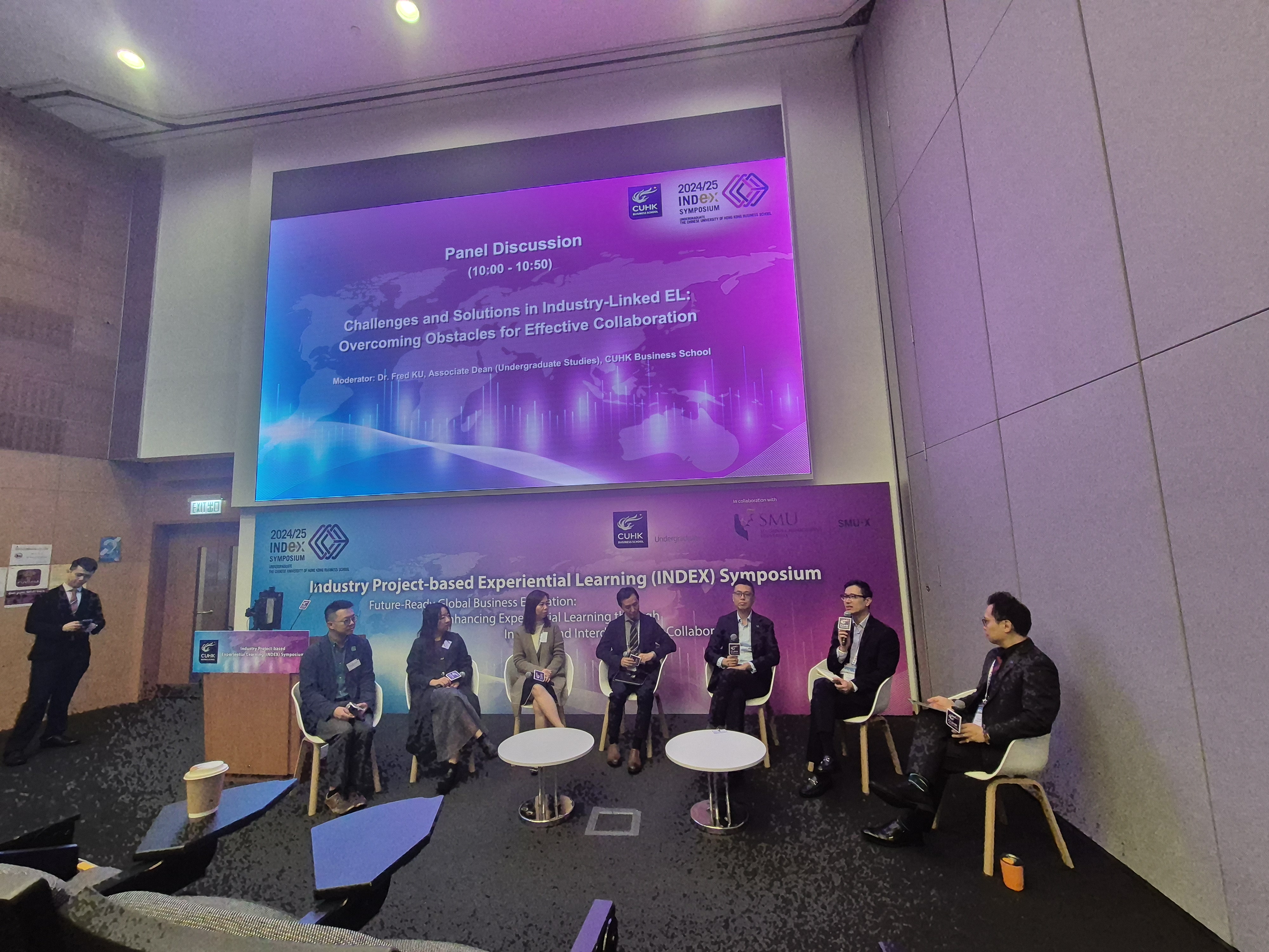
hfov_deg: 106.2
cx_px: 634
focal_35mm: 13
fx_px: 477
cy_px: 476
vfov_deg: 89.9
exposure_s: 1/64
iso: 160
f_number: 2.2
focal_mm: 2.2
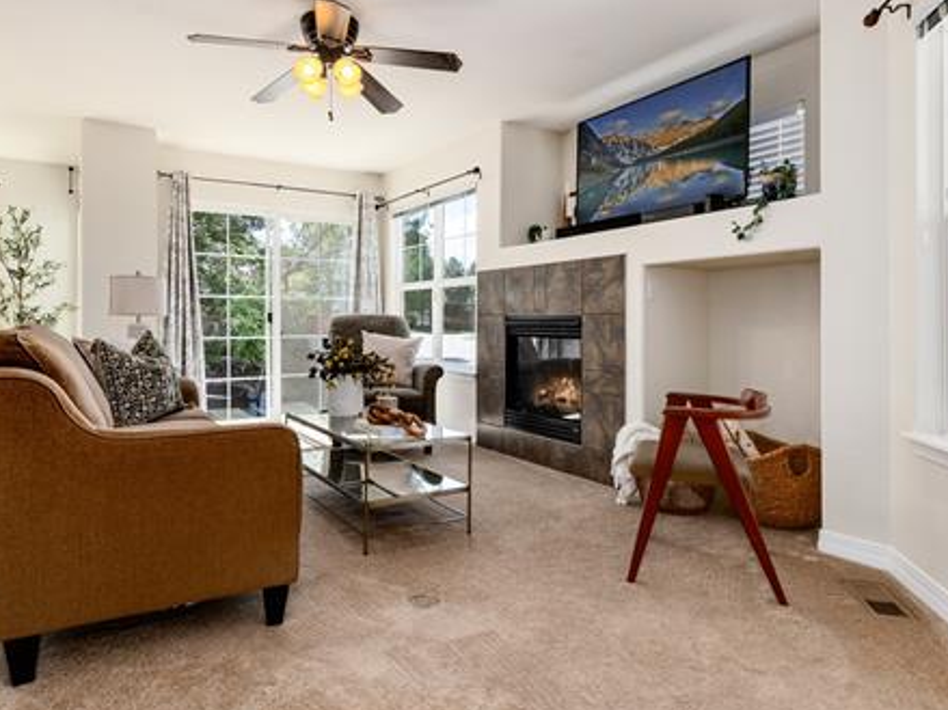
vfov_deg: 63.4
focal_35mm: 21
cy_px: 337
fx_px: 575
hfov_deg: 78.8
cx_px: 430
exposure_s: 1/160
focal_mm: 10
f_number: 7.1
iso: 400
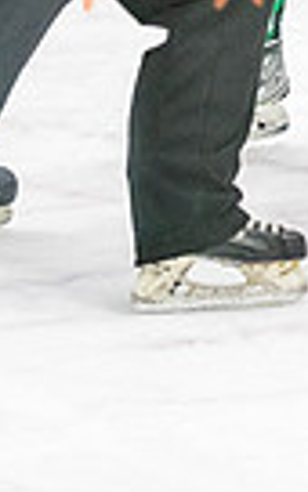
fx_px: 5735
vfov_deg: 4.9
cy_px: -175
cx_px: 486
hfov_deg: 3.1
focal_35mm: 427
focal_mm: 98
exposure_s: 1/640
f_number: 2.8
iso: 2000
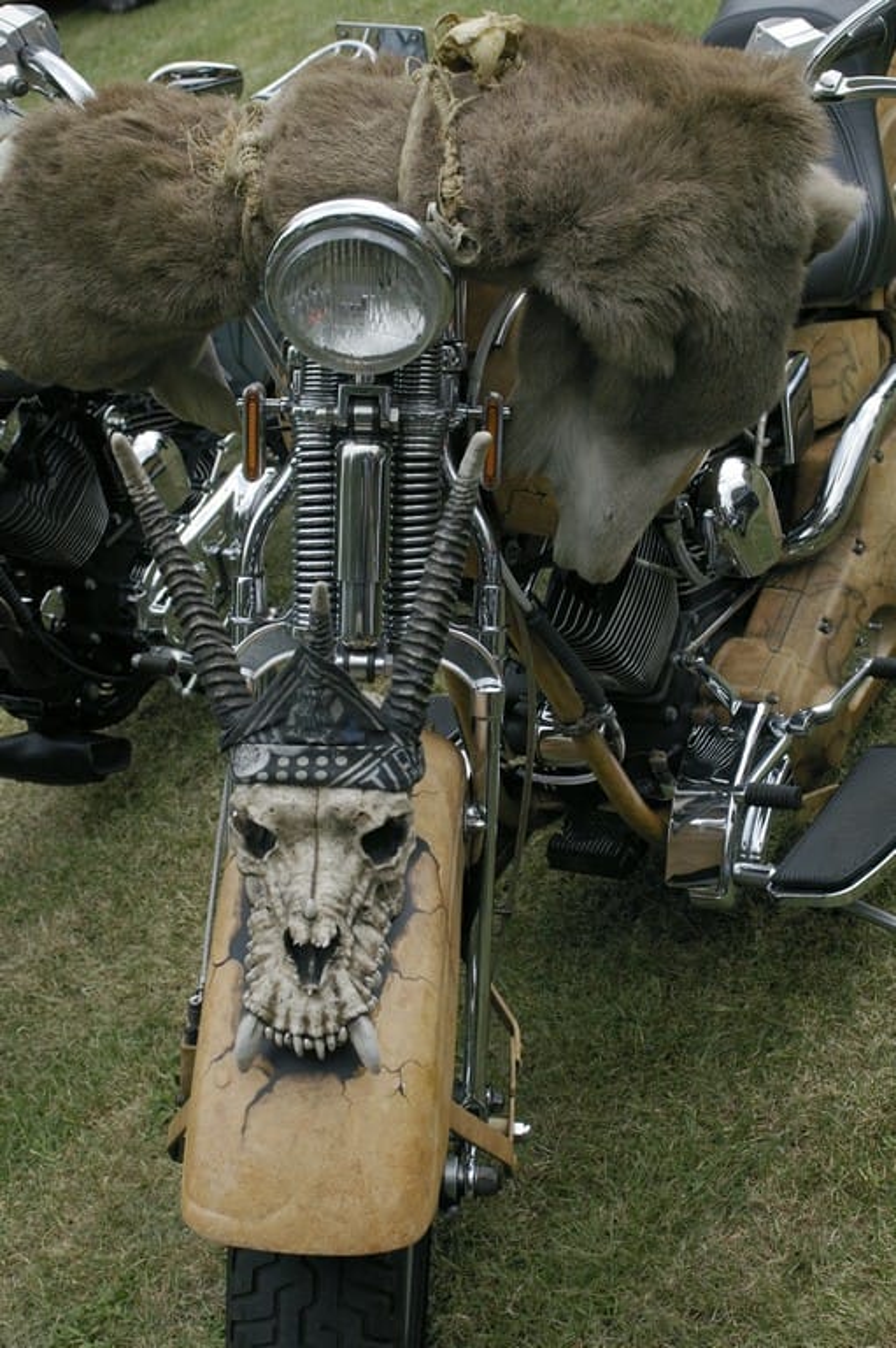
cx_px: 448
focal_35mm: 54
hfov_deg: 25.0
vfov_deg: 36.9
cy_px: 674
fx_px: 2019
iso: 800
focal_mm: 36
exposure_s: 1/1000
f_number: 7.1
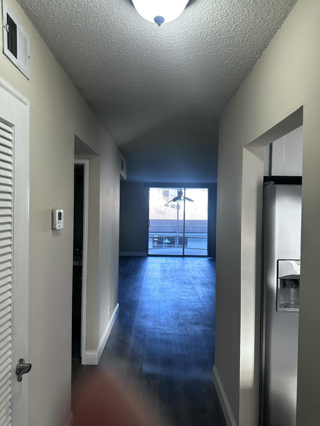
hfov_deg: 56.8
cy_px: 213
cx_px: 160
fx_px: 296
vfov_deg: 71.6
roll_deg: -1.3
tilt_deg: -0.6
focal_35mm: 24
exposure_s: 1/120
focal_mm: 6.86
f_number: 1.78
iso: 80
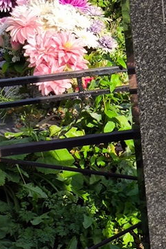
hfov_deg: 11.5
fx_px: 789
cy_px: 194
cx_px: 252
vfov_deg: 17.8
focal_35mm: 114
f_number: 1.7
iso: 50
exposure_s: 1/721
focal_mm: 4.71
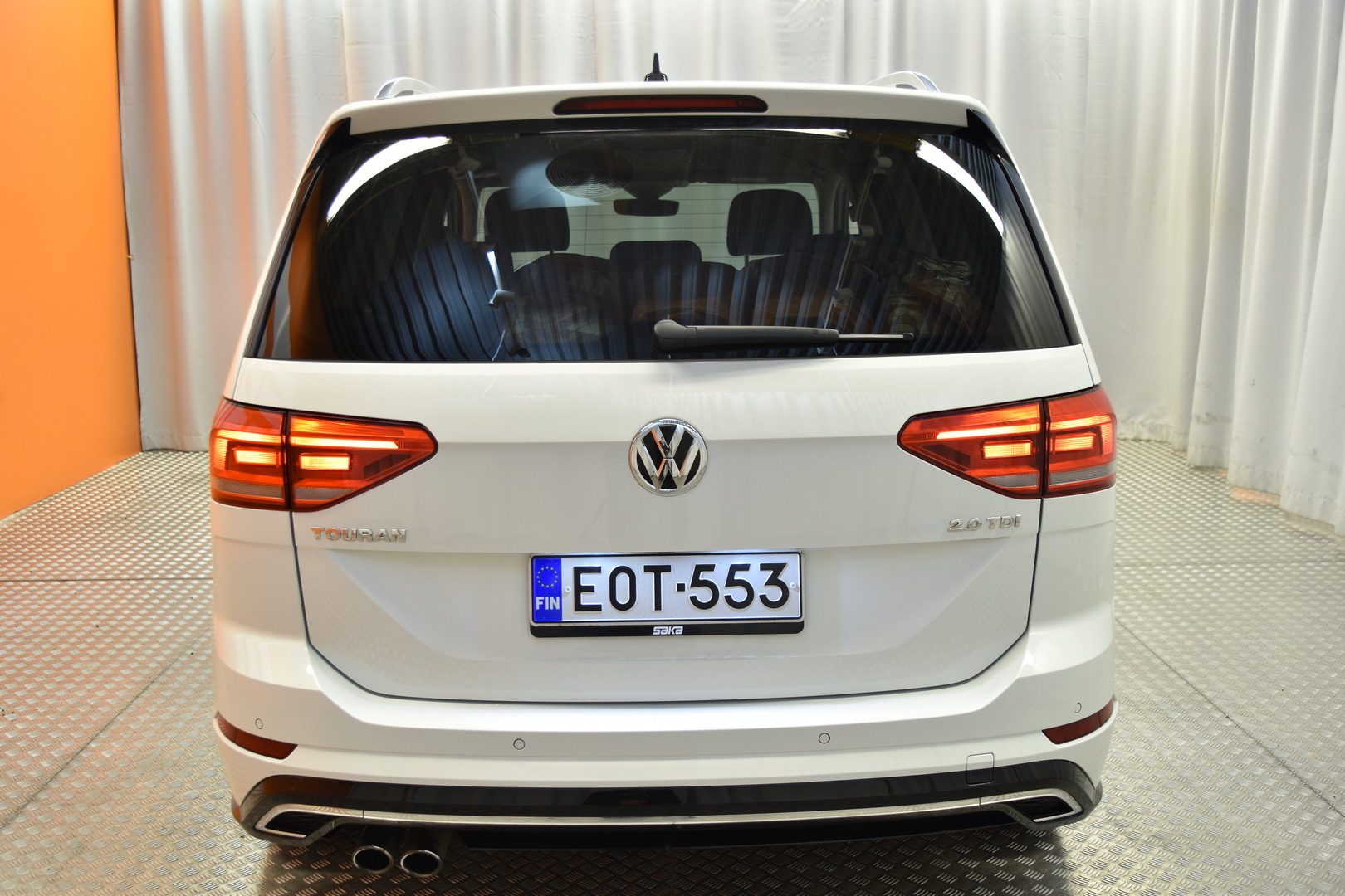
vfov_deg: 36.9
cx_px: 672
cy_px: 448
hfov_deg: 53.1
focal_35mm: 36
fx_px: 1345
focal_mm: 24
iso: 100
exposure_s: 1/6
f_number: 4.5
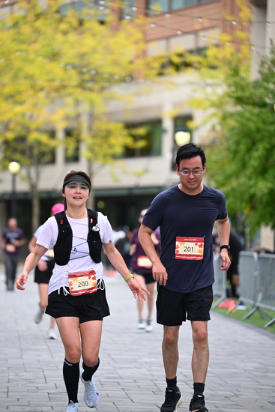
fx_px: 1889
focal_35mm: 165
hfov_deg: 8.3
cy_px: 206
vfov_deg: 12.4
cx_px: 138
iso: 640
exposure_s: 1/2000
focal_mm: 165
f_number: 2.8
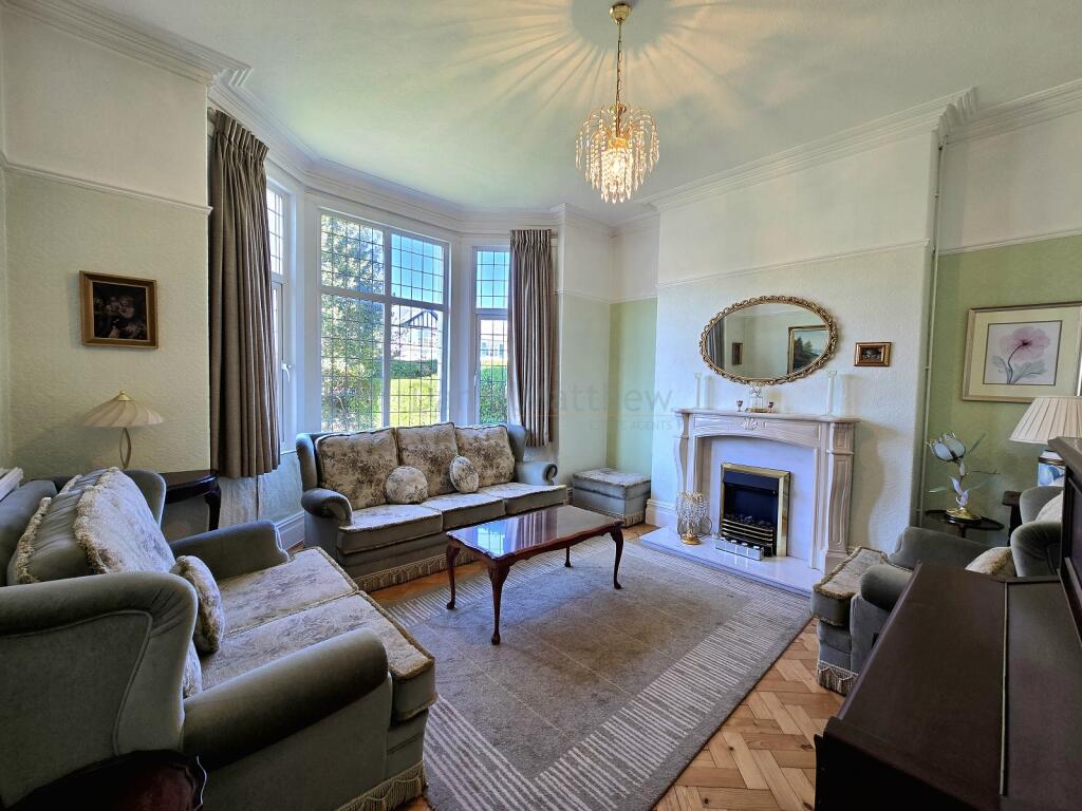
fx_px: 406
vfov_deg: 89.9
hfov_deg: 106.2
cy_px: 406
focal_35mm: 13
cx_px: 541
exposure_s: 1/50
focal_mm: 2.2
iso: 50
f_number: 2.2
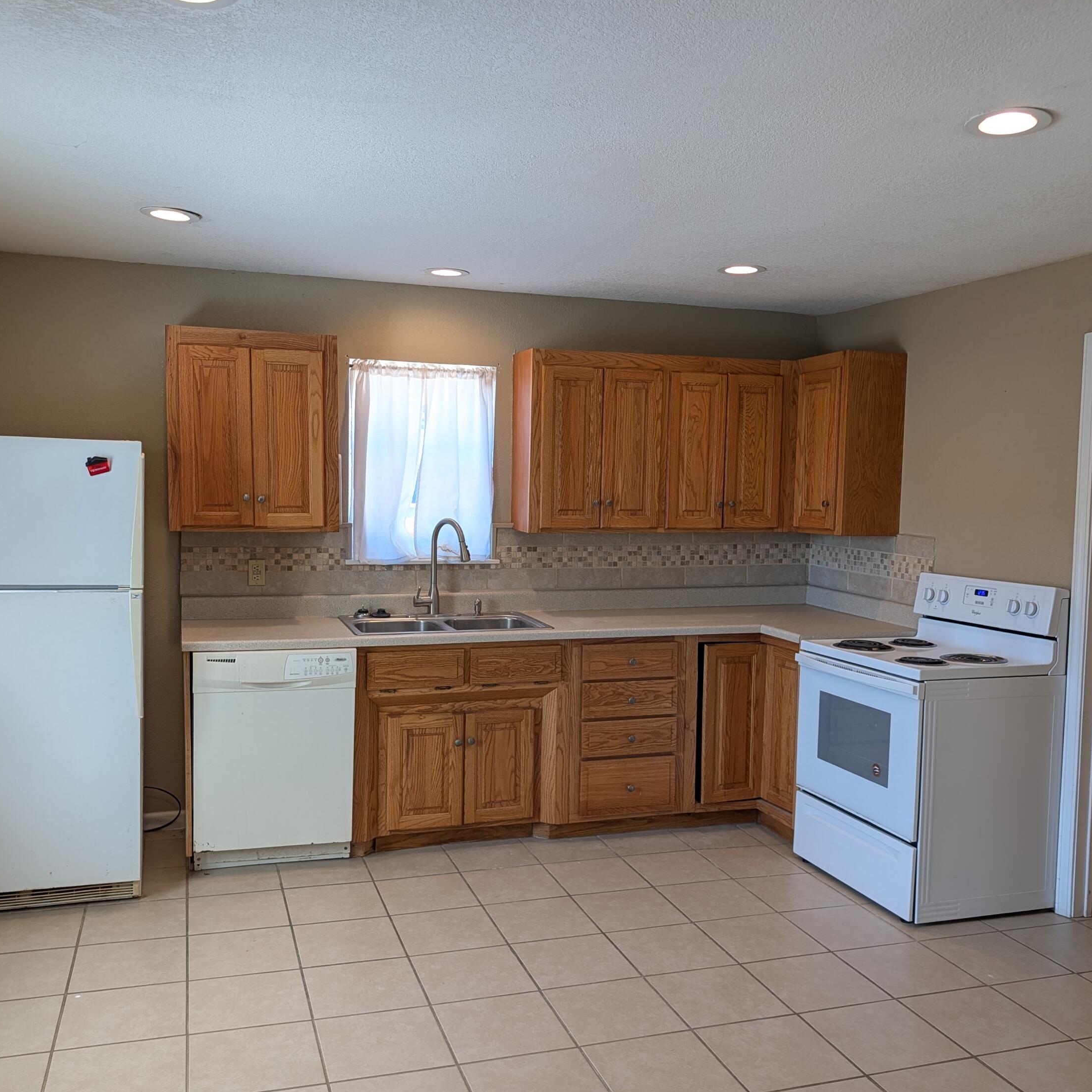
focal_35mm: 29
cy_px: 557
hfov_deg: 55.6
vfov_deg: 55.6
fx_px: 1035
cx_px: 542
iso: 52
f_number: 1.68
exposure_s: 1/60
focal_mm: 6.9
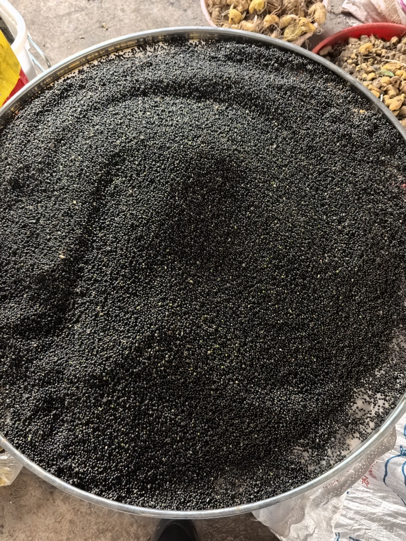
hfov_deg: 51.3
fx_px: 422
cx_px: 203
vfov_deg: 65.3
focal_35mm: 27
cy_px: 270
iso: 640
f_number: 1.4
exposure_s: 1/40
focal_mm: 6.98
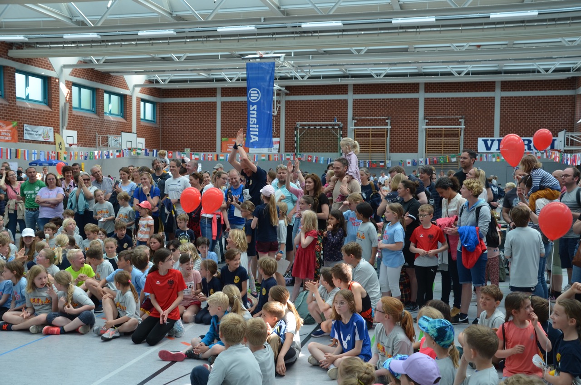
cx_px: 290
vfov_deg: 35.3
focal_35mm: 38
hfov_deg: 51.4
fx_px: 604
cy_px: 192
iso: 220
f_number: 5.6
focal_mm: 25
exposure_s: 1/125
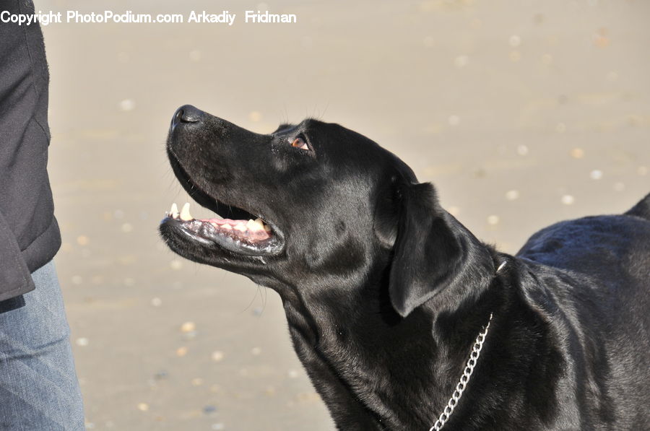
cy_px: 216
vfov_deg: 8.1
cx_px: 325
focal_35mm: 168
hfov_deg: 12.3
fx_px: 3028
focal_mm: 112
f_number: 7.1
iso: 200
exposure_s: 1/400
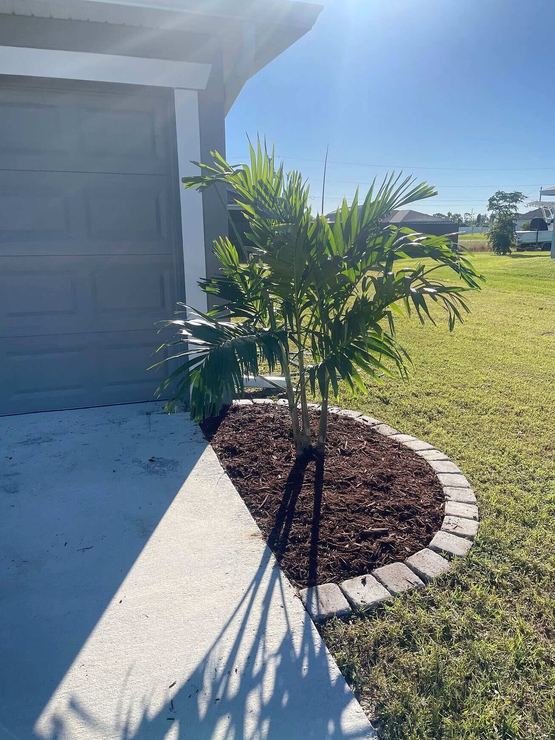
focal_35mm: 27
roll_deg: +0.4
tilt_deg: -13.5
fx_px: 577
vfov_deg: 65.3
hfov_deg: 51.4
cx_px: 280
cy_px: 369
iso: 32
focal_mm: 4.2
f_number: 1.6
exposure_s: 1/3731
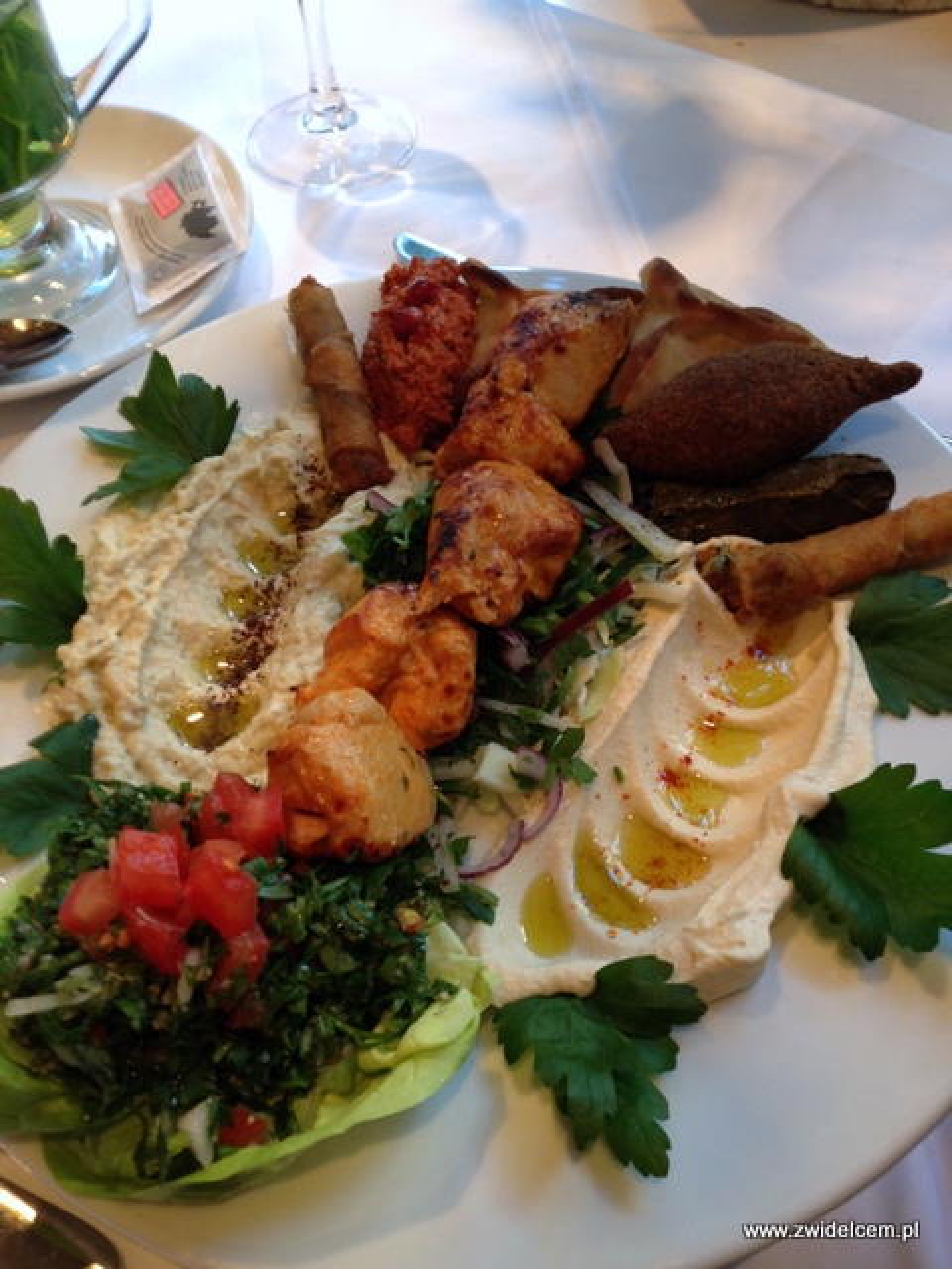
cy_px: 634
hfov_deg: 42.9
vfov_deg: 55.4
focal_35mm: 33
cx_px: 476
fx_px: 1210
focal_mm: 4.12
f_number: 2.4
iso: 80
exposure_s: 1/20
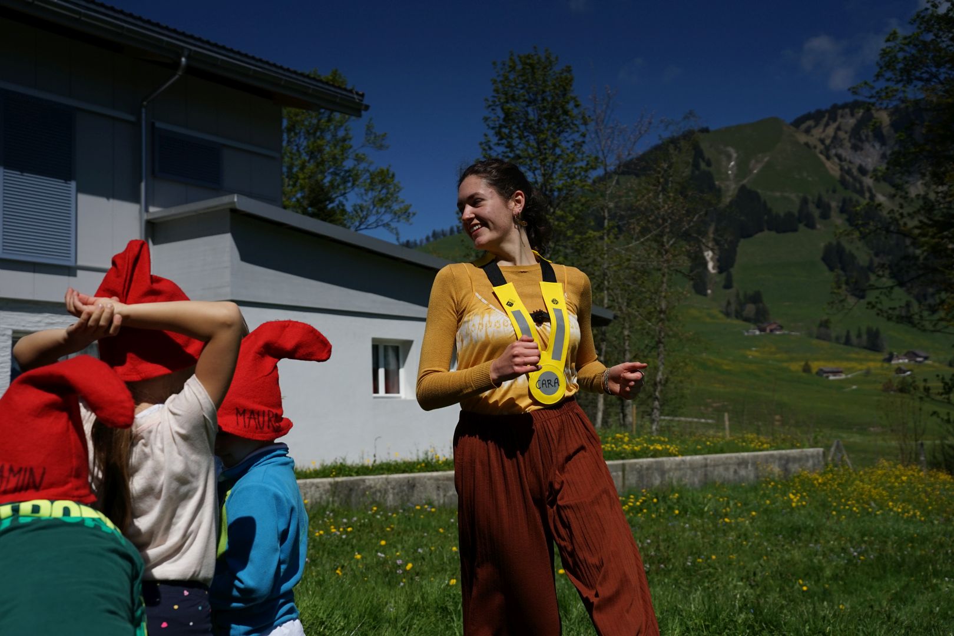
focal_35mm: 40
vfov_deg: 33.4
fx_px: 1060
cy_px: 318
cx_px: 477
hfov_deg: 48.5
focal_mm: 40
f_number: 5
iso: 400
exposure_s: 1/8000
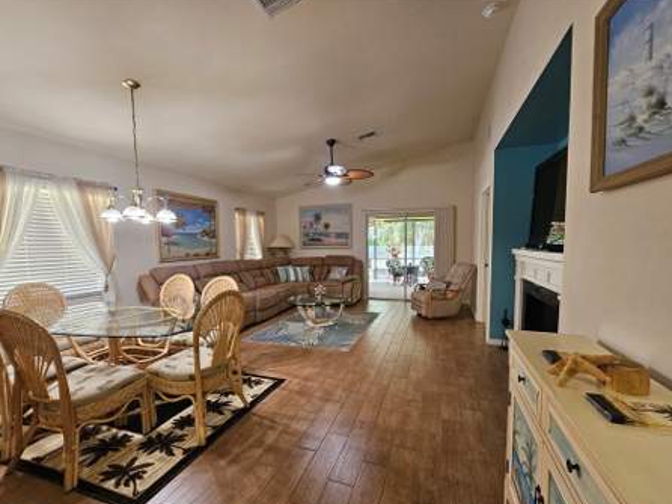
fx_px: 272
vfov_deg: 85.6
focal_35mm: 14
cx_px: 338
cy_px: 264
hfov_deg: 102.1
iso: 320
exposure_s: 1/40
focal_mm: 2.2
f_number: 2.2
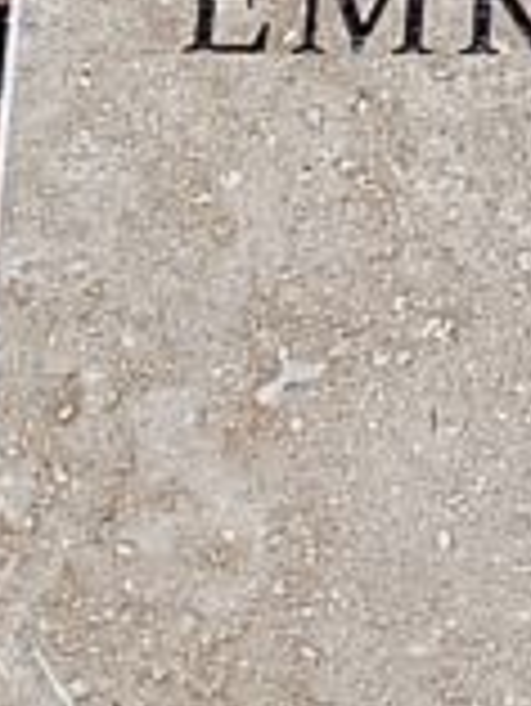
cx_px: 1287
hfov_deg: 4.1
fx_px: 7271
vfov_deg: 5.4
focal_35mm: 356
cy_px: -710
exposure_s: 1/100
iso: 184
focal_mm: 5.25
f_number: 1.75
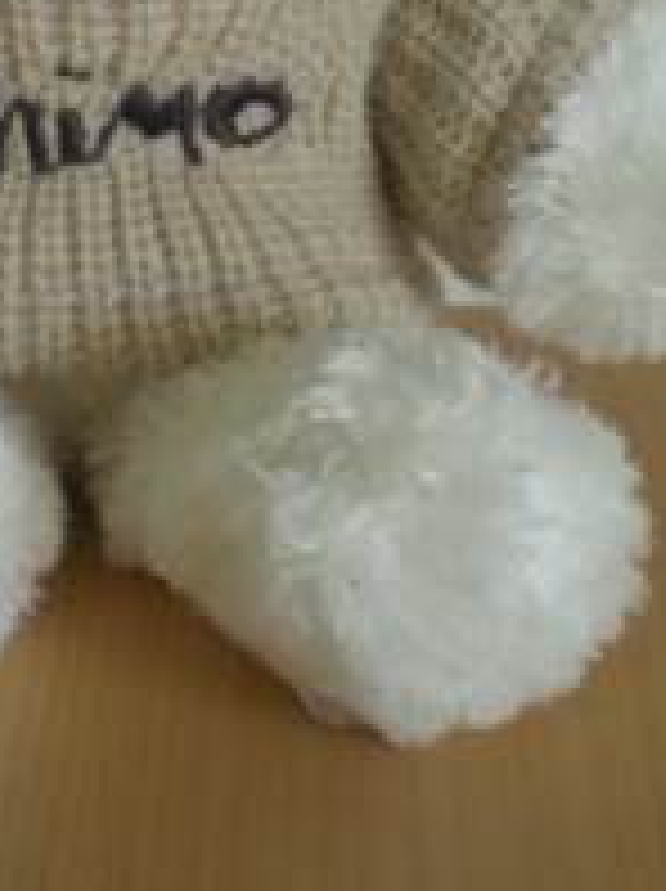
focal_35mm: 100
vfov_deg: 19.2
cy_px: 58
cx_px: 126
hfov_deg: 14.7
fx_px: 2571
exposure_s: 1/44.1
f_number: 3.1
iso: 200
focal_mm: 6.3
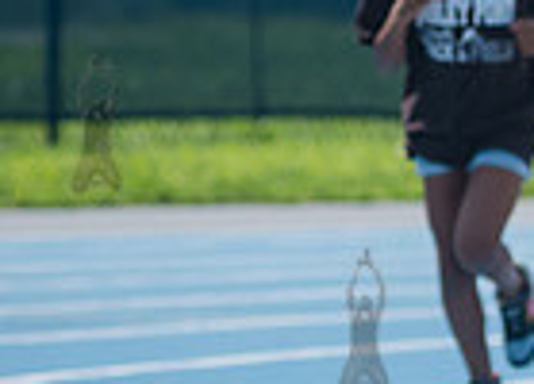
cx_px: 937
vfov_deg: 1.6
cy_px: 106
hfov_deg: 2.2
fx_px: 13956
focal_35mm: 918
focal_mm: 155
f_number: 4.5
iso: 250
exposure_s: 1/1600
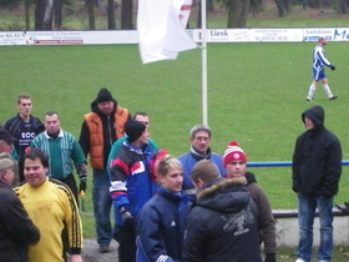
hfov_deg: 11.9
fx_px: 1674
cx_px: 213
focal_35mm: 166
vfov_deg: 8.9
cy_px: 150
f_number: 5.3
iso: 400
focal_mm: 16.5
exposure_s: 1/40
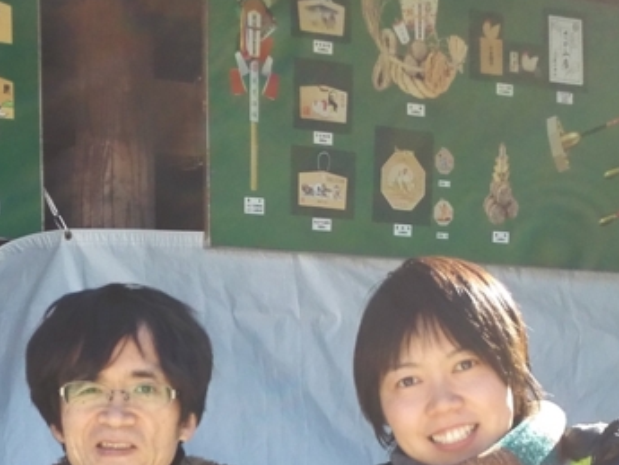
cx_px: 147
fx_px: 1538
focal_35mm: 86
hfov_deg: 22.5
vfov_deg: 16.0
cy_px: 659
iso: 100
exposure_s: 1/498
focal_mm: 3.8
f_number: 2
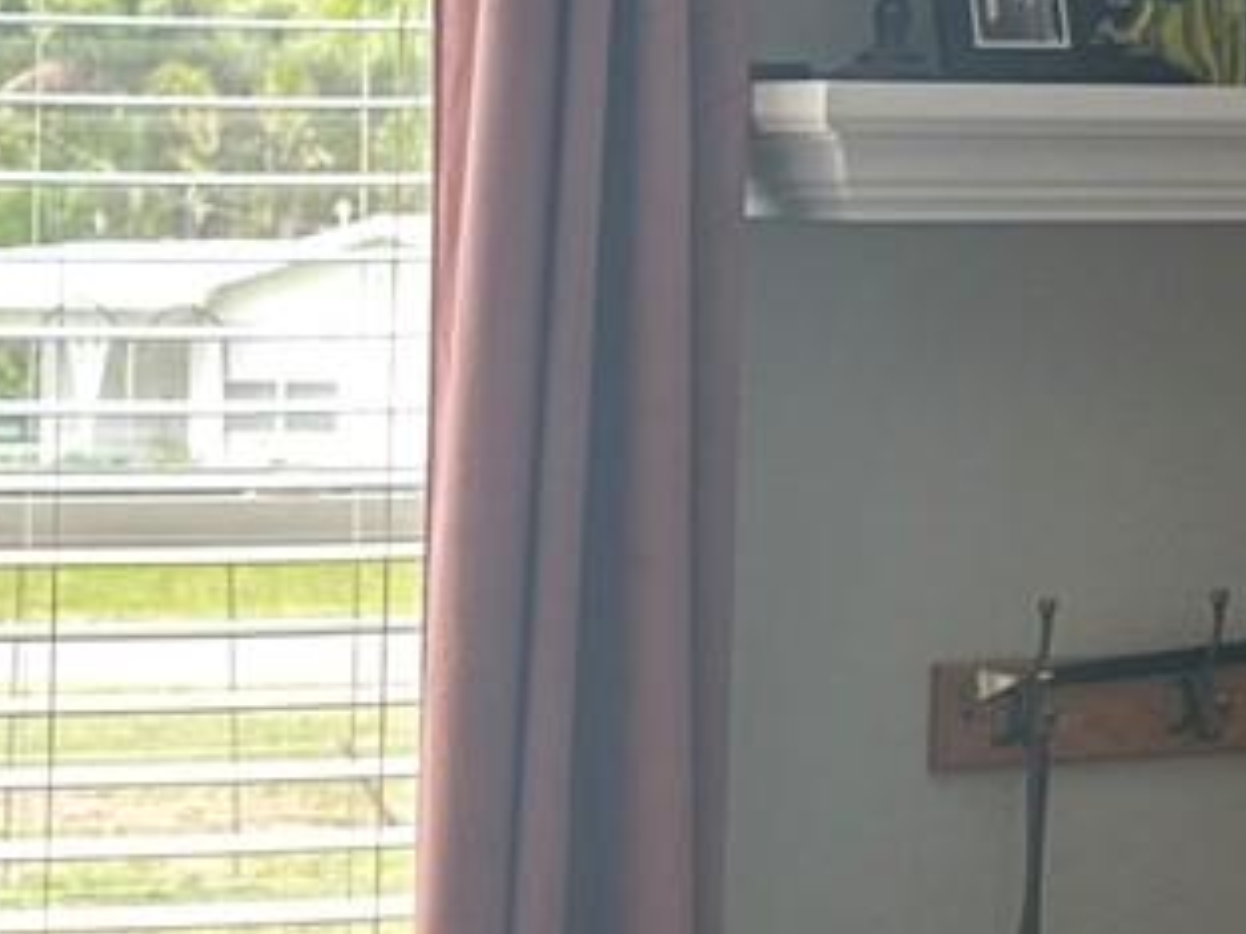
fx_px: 4427
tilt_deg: -12.0
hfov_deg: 15.7
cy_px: 1162
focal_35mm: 123
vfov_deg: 11.8
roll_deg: -0.2
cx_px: -64
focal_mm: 6.86
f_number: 1.78
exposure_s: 1/121
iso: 80
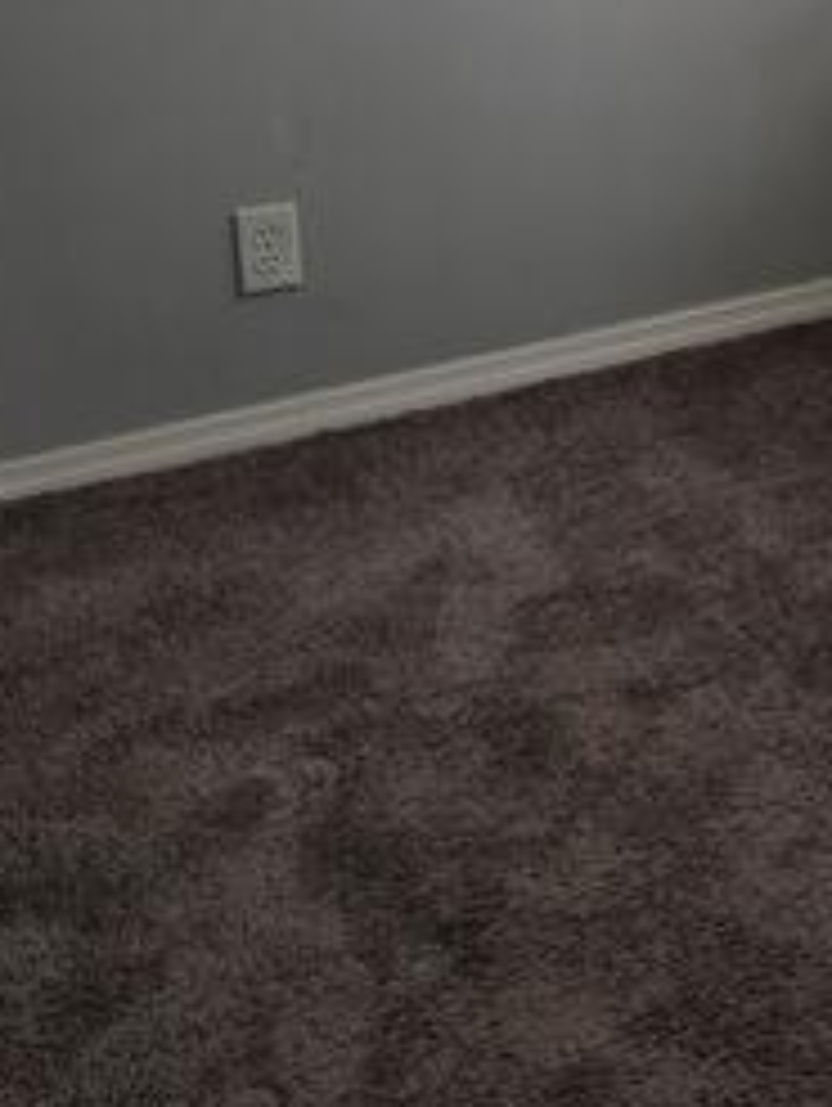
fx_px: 1792
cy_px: -45
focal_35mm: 56
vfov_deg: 31.3
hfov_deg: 24.9
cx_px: 836
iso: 40
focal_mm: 6.3
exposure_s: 1/180
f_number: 1.7
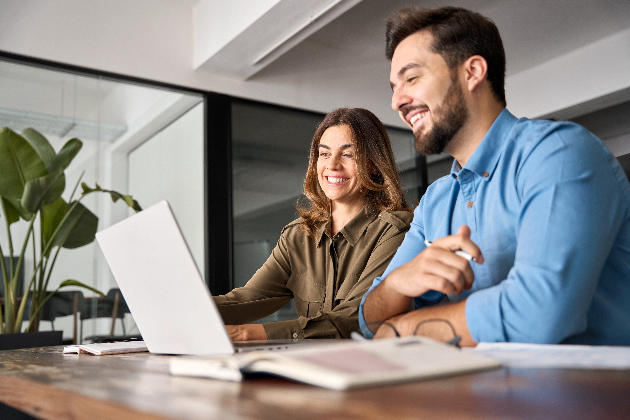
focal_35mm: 36
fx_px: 635
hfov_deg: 52.8
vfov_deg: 36.6
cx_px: 315
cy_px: 210
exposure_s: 1/160
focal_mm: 36.3
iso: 800
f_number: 3.2
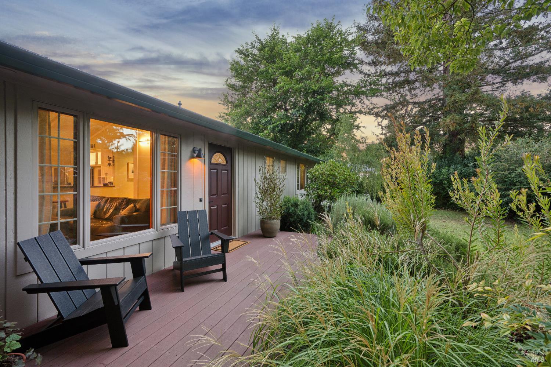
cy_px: 184
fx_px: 230
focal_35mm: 15
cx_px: 276
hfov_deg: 100.4
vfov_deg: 77.3
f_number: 9
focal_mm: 15
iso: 250
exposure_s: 1/3.33
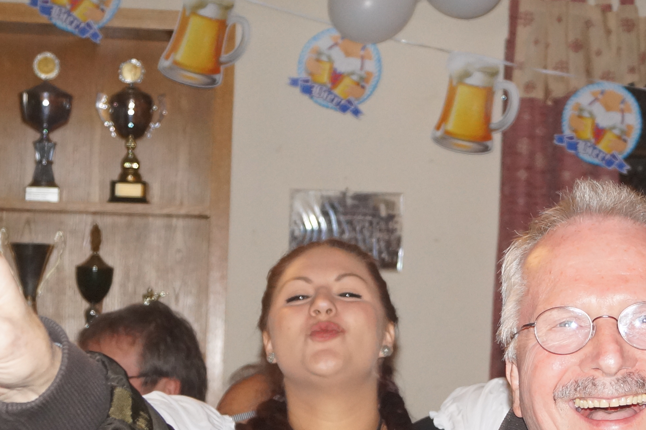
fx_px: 1955
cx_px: 482
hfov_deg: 18.6
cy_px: 366
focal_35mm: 109
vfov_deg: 12.5
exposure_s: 1/60
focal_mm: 26
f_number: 4.5
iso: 800
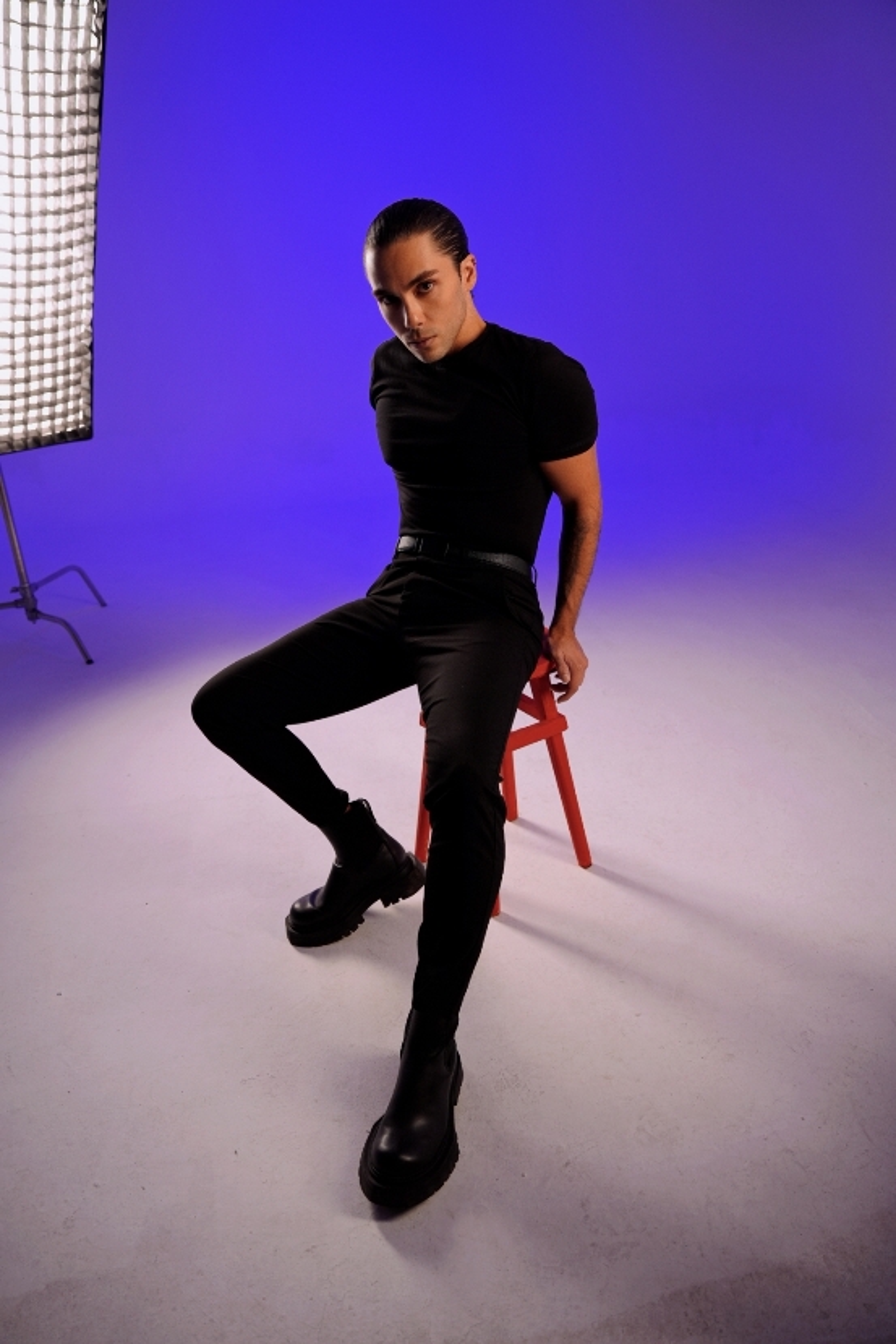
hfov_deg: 53.2
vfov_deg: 73.7
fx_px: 896
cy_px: 672
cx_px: 448
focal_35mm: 24
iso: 200
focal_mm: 24
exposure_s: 1/125
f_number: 2.8
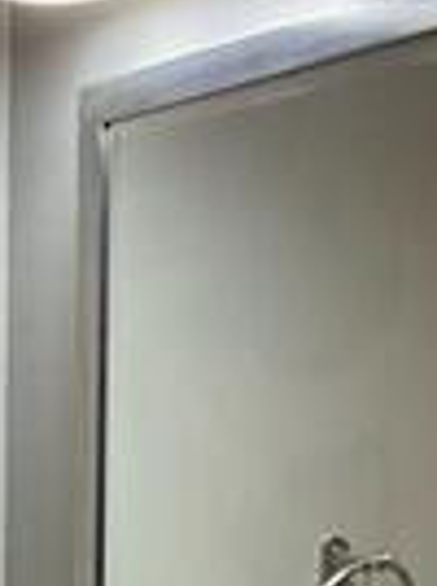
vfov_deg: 17.7
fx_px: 1756
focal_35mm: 104
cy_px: 770
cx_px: 87
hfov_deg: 14.1
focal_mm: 3
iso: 64
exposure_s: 1/120
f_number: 1.8
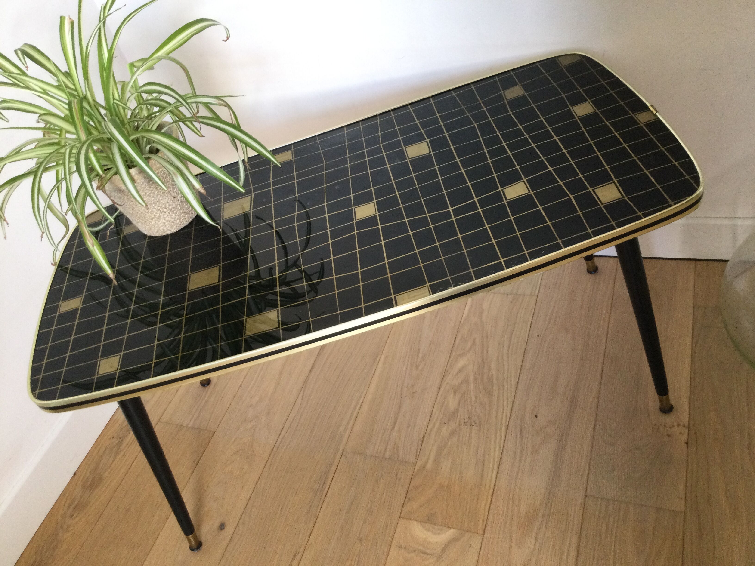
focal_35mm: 31
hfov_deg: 58.4
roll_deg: +23.5
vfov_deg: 45.4
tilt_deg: -43.8
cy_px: 283
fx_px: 676
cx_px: 378
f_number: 2.4
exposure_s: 1/33
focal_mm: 3.3
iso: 100
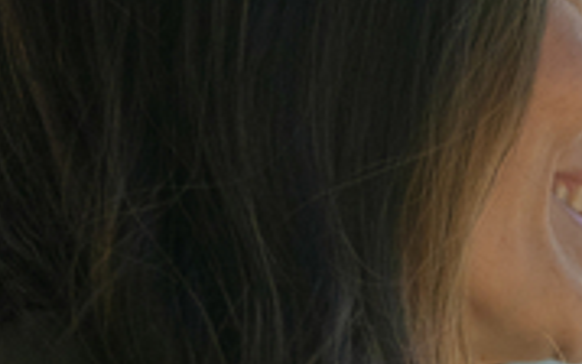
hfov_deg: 9.4
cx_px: 712
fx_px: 3475
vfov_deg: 6.0
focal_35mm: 219
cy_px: 458
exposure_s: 1/500
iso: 320
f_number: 2.8
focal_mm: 32
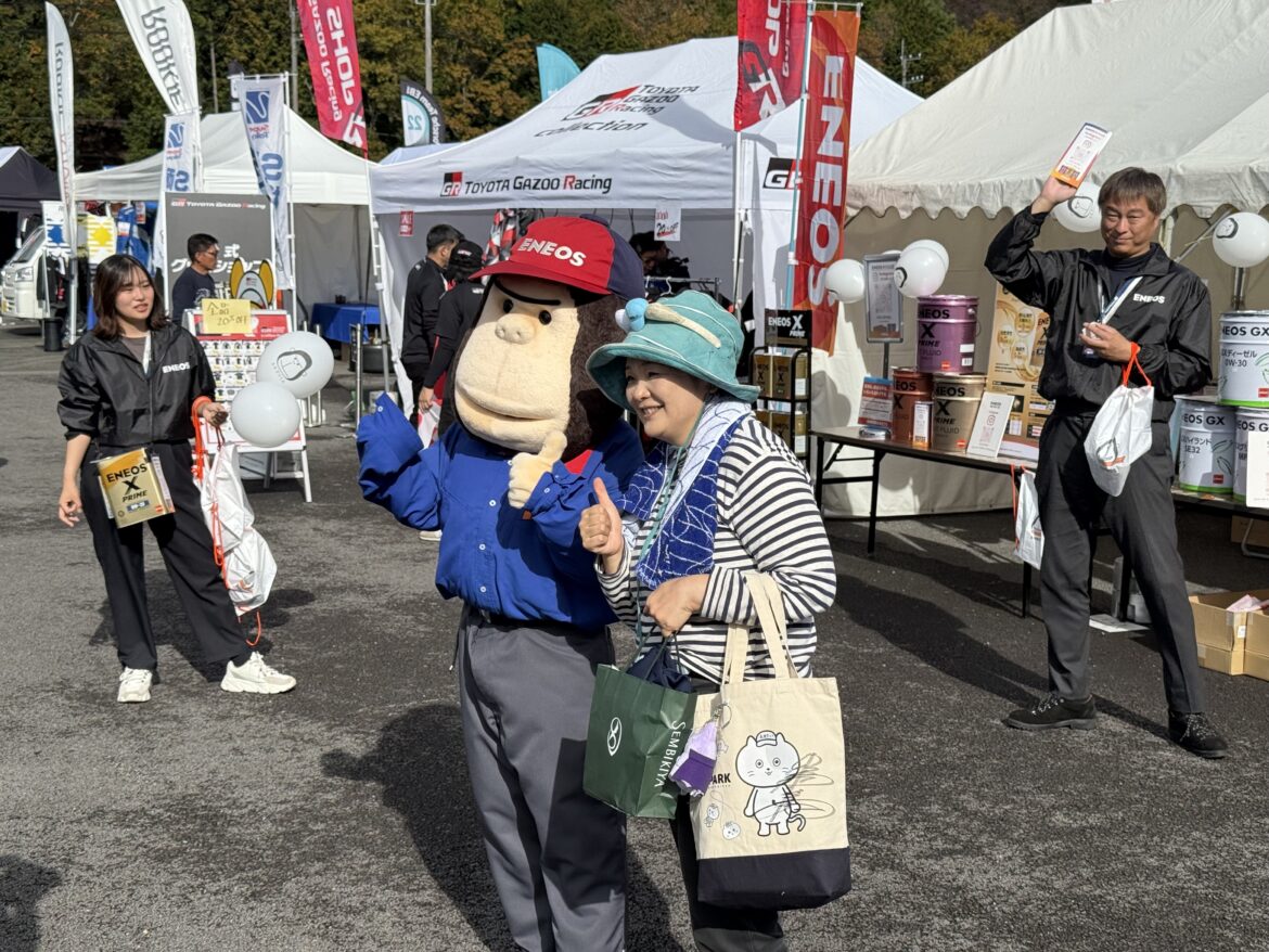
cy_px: 476
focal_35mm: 48
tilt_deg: -7.7
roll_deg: -0.7
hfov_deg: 39.6
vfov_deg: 30.3
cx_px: 634
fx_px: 1760
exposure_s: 1/8772
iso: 64
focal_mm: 6.76
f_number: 1.78
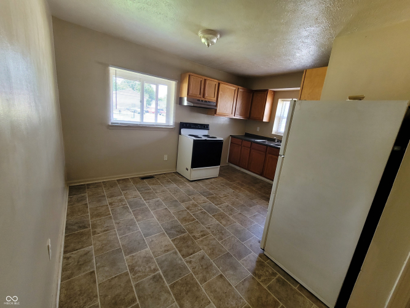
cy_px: 154
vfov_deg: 89.9
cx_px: 205
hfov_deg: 106.2
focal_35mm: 13
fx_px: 154
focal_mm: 2.2
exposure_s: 1/60
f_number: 2.2
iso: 320
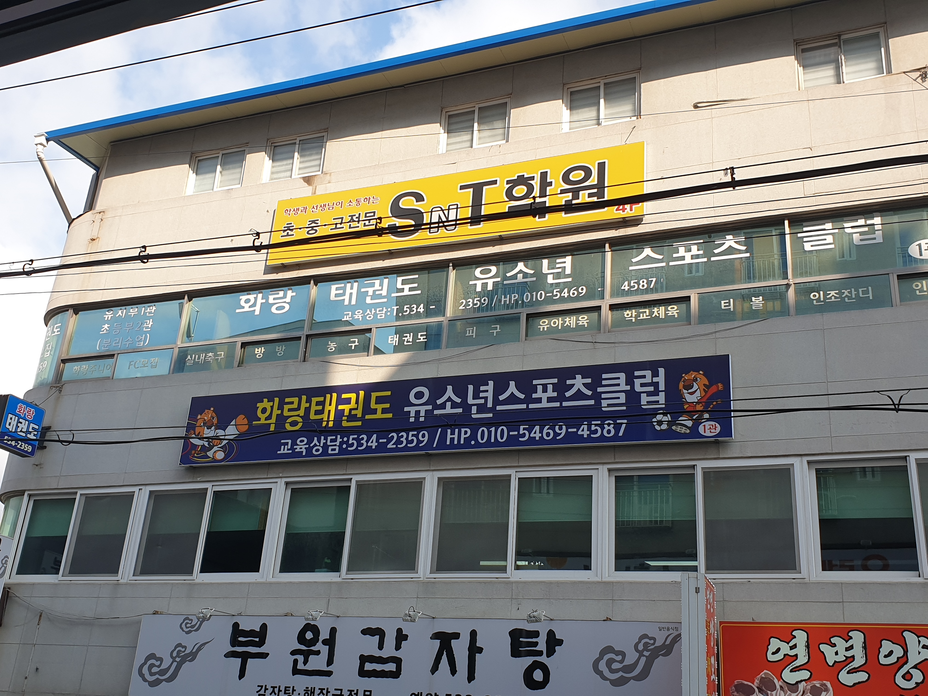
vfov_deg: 53.1
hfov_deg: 67.3
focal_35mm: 26
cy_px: 348
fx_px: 697
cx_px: 464
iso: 50
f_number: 2.4
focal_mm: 4.3
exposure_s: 1/983
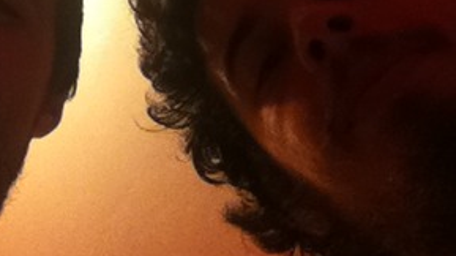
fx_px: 797
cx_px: 106
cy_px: 36
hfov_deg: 31.3
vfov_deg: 18.0
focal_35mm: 66
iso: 500
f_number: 2.4
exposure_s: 1/30
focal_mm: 3.85
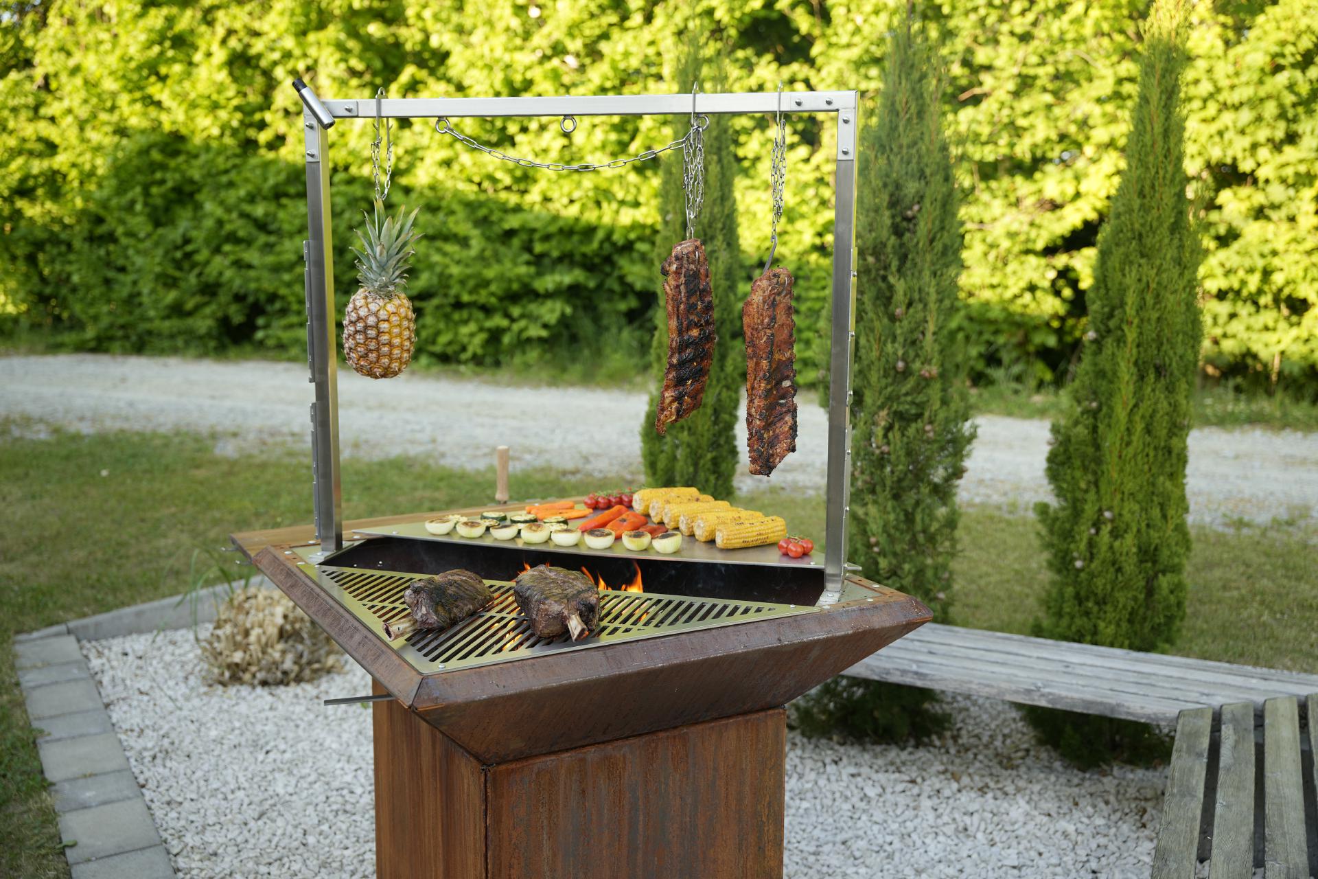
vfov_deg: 35.6
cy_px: 440
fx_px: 1369
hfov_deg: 51.4
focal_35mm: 37
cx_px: 659
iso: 160
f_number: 3.2
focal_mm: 37.4
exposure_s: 1/250
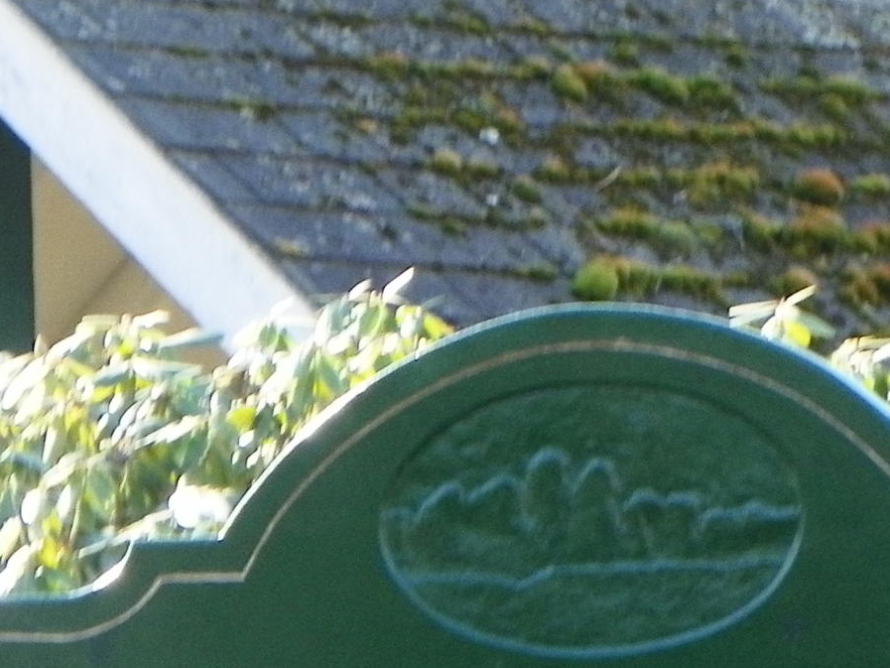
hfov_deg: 4.0
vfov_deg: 3.0
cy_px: 1002
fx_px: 12728
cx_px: 708
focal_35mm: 495
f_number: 4.5
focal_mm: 26.4
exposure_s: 1/80
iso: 80
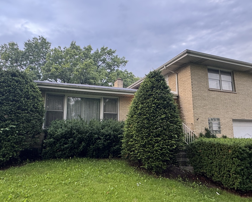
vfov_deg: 60.8
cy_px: 103
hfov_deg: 72.6
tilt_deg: +9.7
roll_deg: -0.2
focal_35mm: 23
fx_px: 171
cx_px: 123
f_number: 2.2
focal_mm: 2.22
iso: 100
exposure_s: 1/99
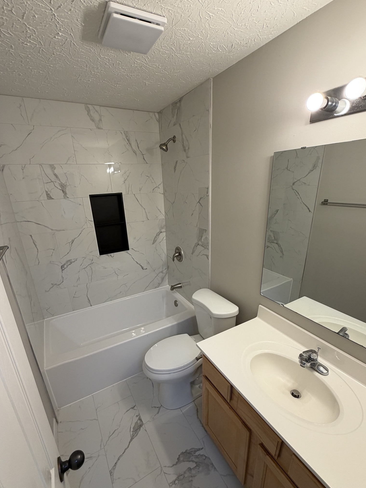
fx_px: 226
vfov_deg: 94.3
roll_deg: +2.1
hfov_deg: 78.1
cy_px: 264
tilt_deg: -20.6
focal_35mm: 16
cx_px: 177
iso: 64
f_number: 2.2
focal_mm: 2.22
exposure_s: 1/120
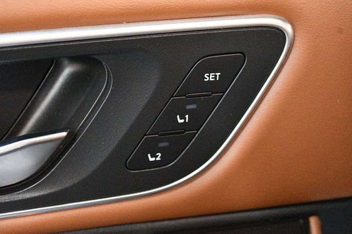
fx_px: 586
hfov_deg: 33.4
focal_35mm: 60
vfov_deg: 22.6
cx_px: 176
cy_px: 117
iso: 12800
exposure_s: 1/60
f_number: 5.3
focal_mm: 40
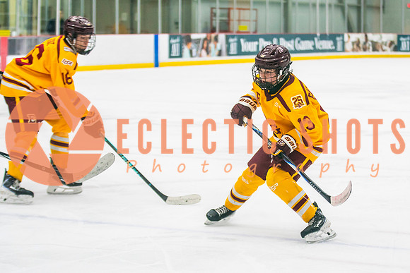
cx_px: 256
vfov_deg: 11.9
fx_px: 1309
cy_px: 155
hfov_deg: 17.8
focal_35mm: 115
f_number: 2.8
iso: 1000
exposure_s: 1/640
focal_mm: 70
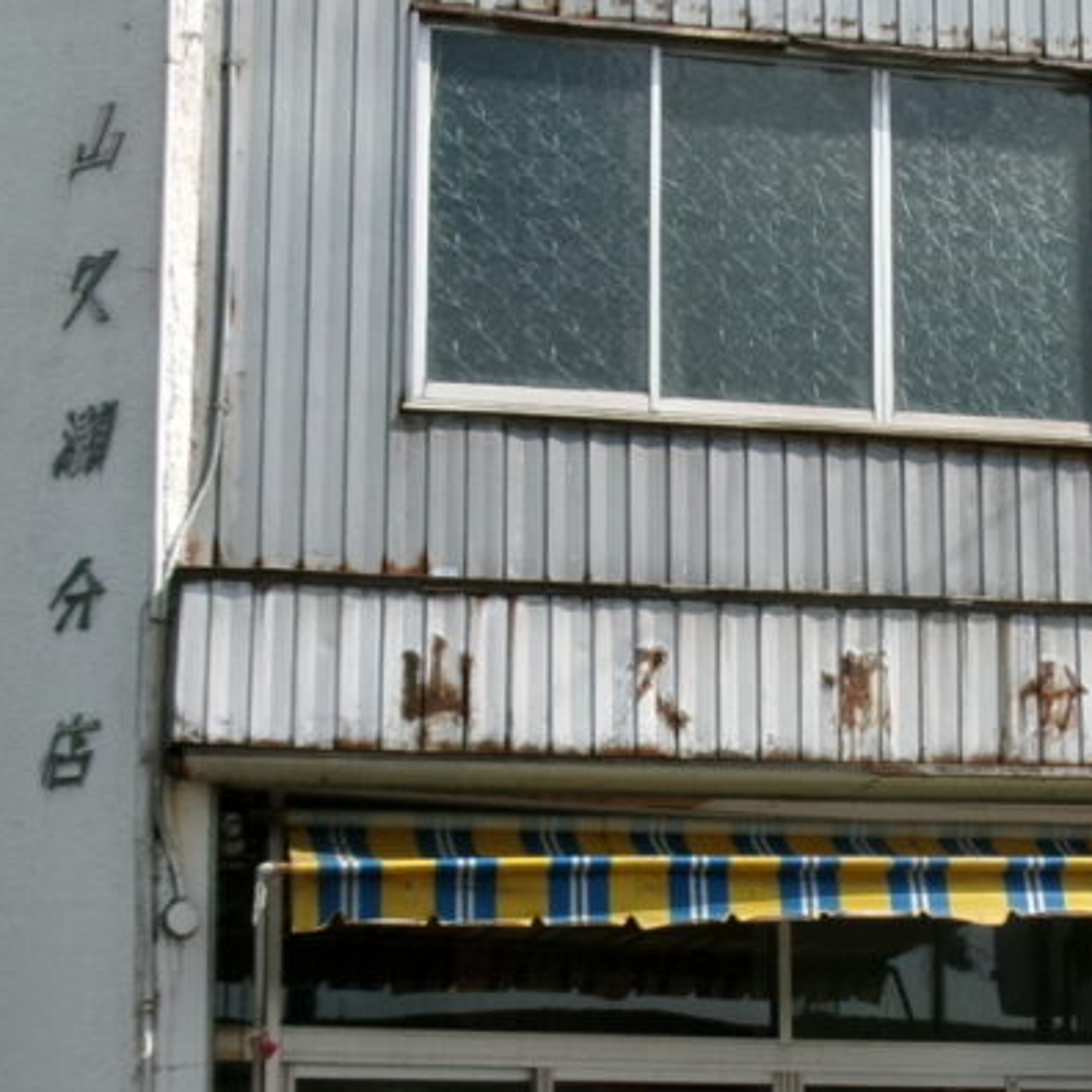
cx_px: 825
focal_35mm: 80
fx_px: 2855
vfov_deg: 21.5
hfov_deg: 21.5
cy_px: 772
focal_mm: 5.1
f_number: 10.8
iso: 100
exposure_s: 1/120
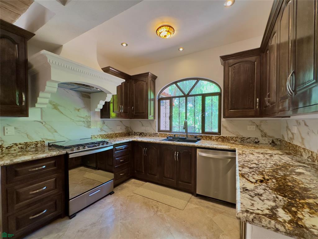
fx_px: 129
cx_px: 159
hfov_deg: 102.1
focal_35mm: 14
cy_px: 120
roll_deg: -0.7
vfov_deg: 85.7
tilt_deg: +1.0
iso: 160
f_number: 2.2
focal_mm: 2.22
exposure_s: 1/120
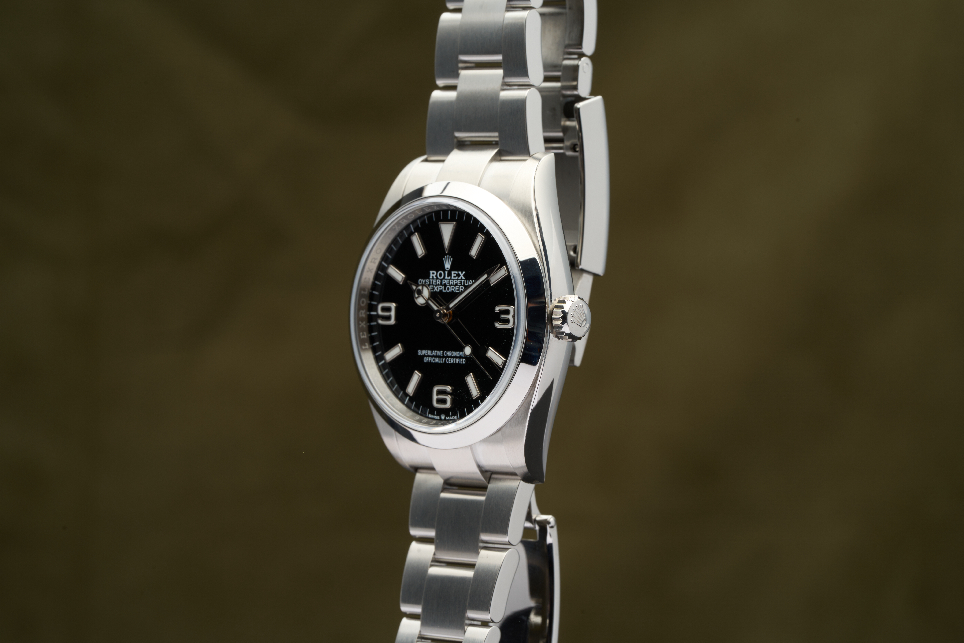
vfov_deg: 13.7
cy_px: 322
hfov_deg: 20.4
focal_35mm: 100
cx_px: 482
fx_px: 2678
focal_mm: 100
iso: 125
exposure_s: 1/125
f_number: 16
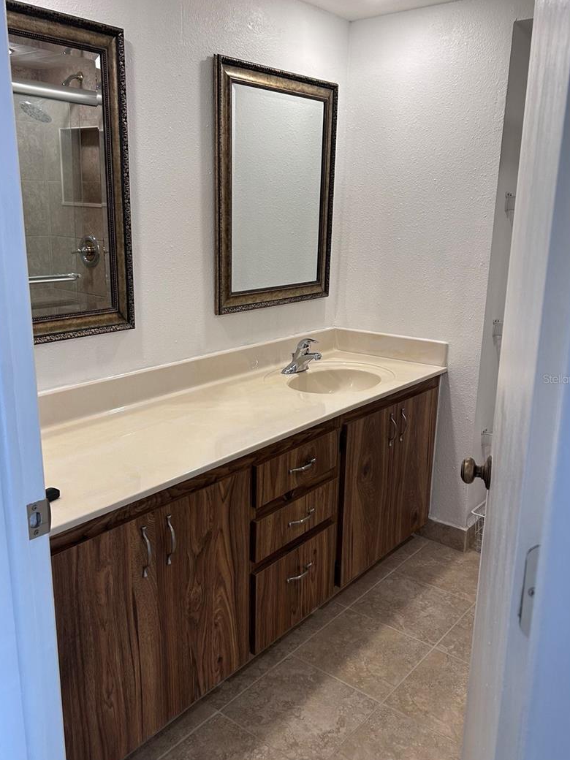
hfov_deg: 46.8
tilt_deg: -13.1
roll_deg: -1.0
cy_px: 379
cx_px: 266
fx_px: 659
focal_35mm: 30
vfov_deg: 60.0
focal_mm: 5.7
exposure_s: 1/120
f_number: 1.5
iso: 80
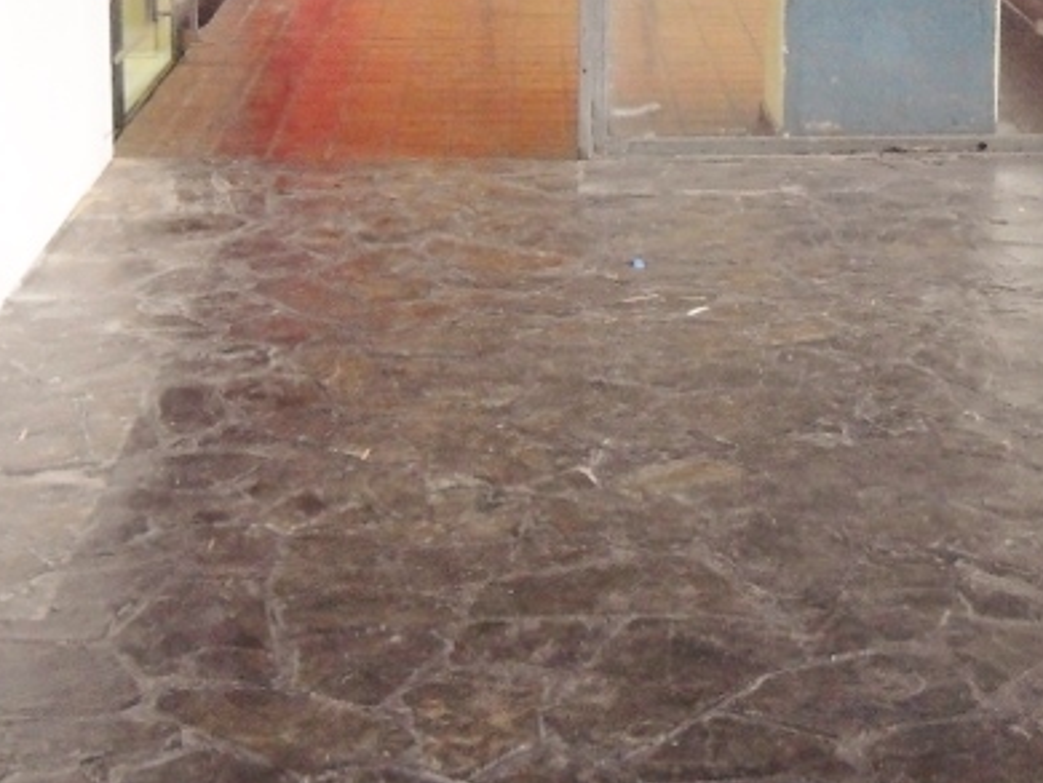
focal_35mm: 84
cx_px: 604
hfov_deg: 23.2
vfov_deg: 17.3
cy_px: 32
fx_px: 2533
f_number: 3.1
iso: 400
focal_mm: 6.72
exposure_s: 1/30
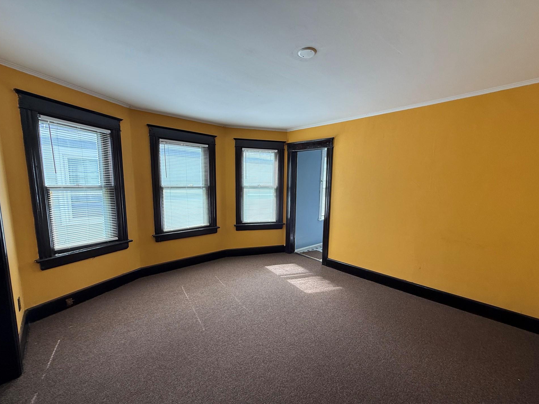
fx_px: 234
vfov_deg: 81.7
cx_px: 276
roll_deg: -0.5
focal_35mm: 15
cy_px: 215
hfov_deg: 98.1
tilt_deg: -7.0
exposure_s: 1/99
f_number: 2.2
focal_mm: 2.22
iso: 80
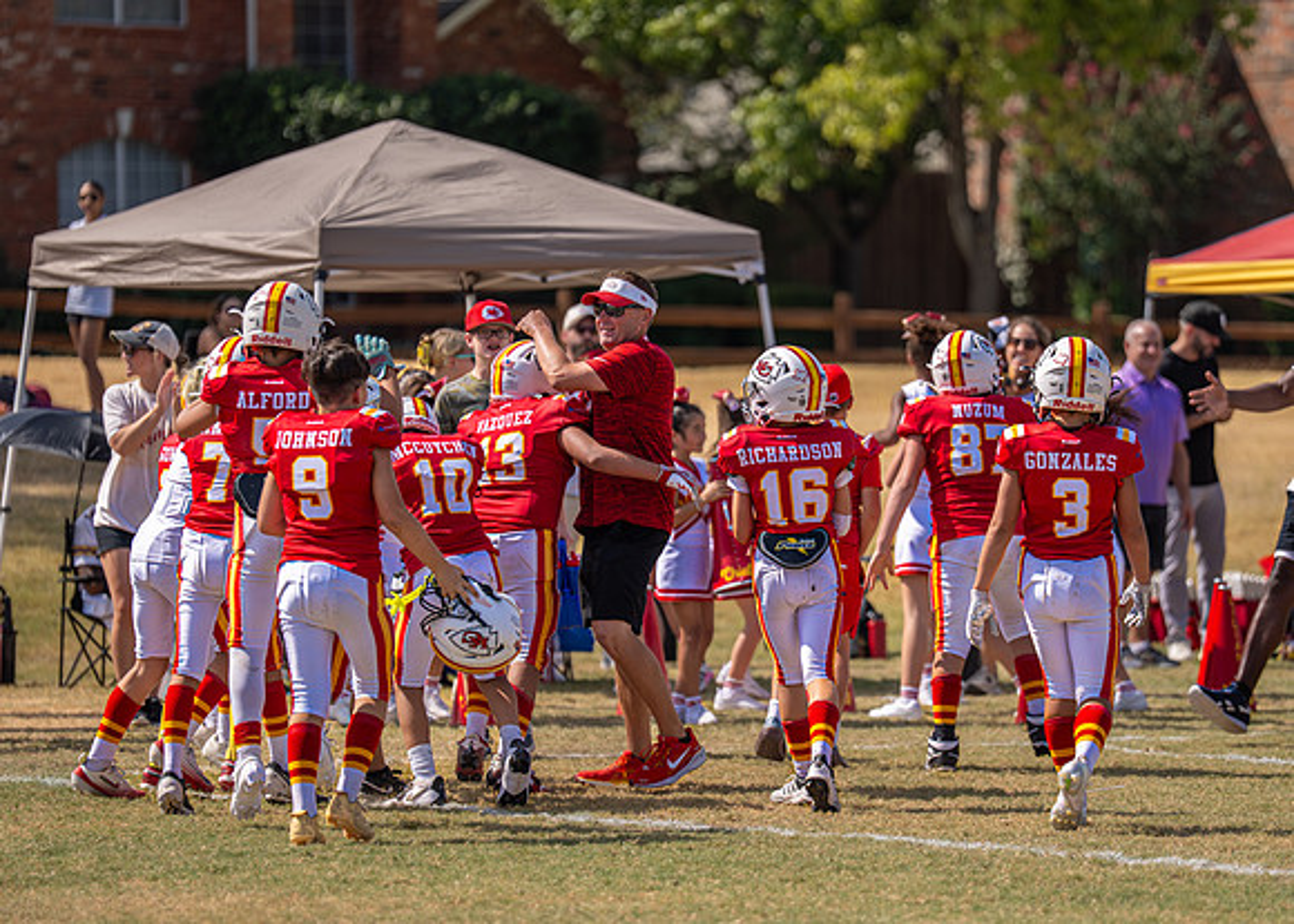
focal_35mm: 223
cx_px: 732
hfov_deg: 9.0
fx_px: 8198
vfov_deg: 6.4
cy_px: 455
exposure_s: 1/2500
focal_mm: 175
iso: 100
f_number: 2.8
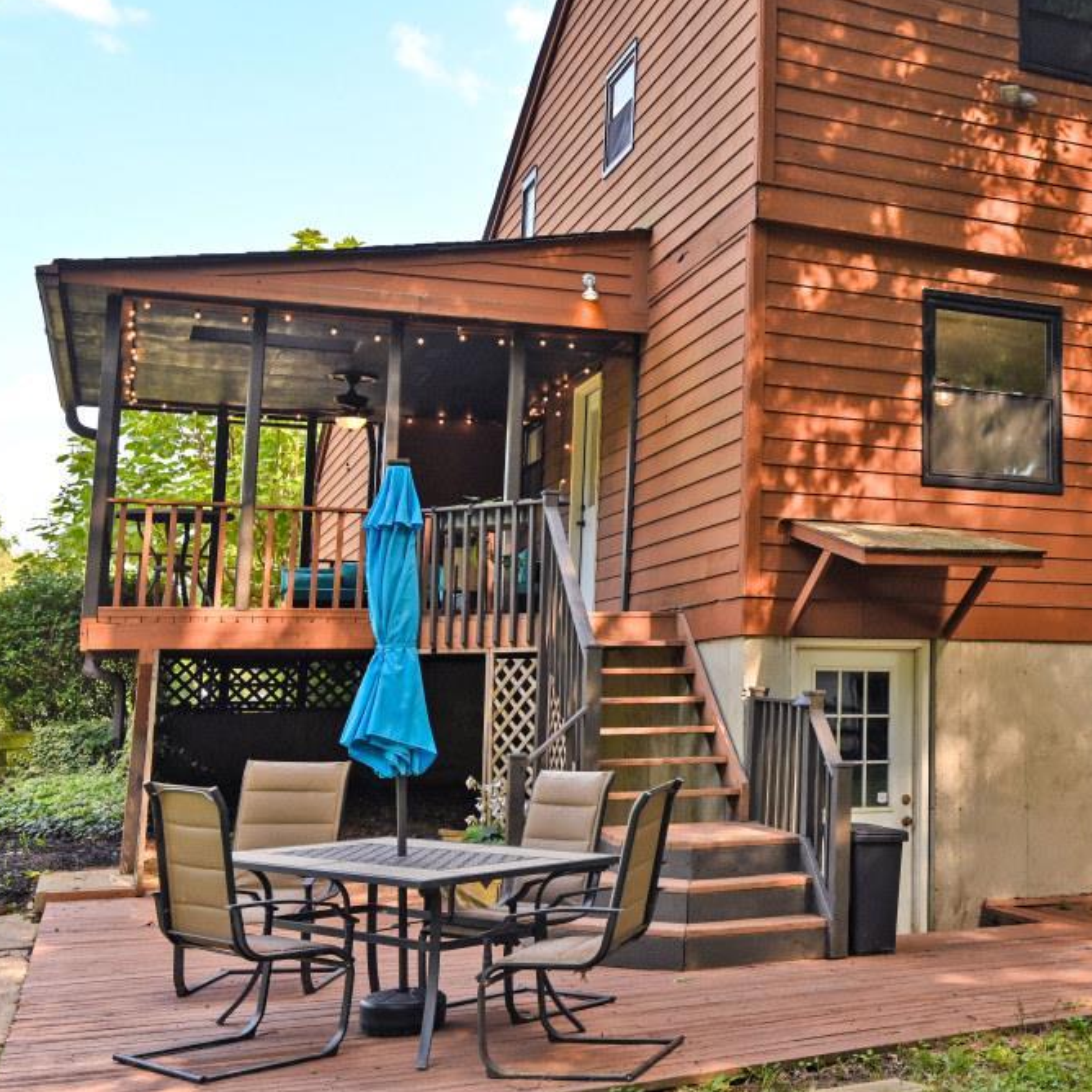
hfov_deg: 37.3
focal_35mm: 42
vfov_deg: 40.0
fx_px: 1499
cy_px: 486
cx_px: 997
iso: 200
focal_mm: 22
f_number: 5
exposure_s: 1/250
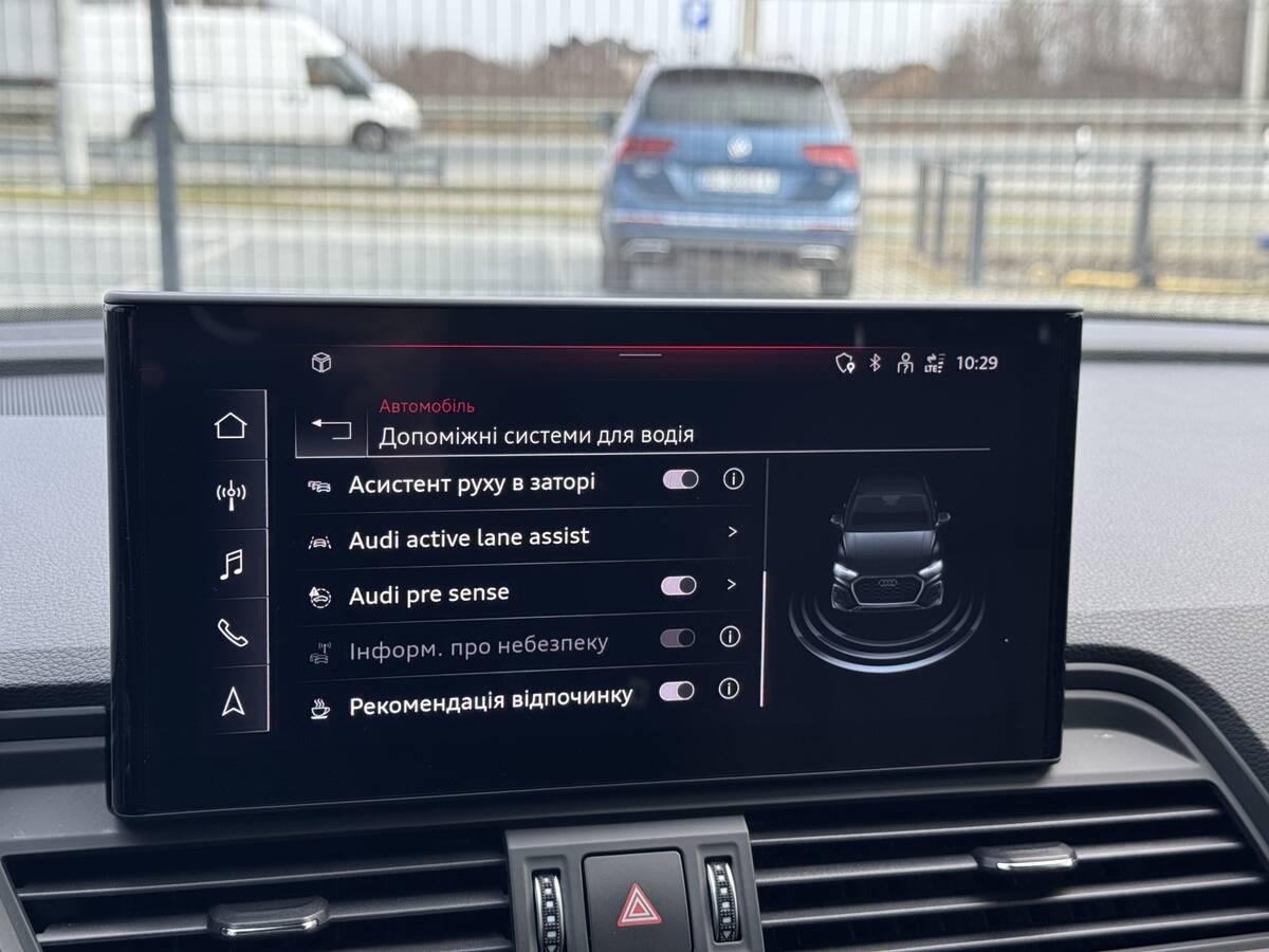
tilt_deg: -12.5
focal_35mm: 48
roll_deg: +0.1
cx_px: 634
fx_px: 1760
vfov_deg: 30.3
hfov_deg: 39.7
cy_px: 476
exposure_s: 1/370
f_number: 1.78
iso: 64
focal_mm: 6.76
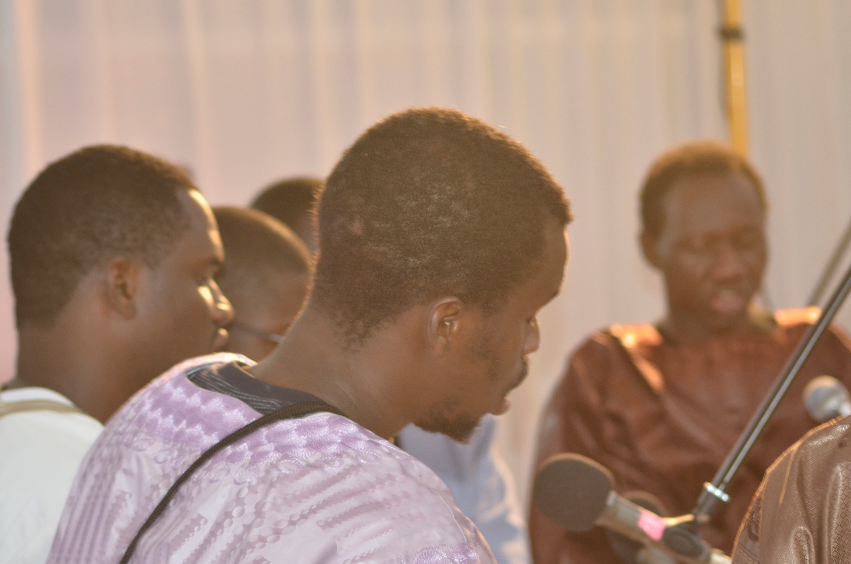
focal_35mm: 136
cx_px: 403
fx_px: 3209
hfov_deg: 15.1
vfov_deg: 10.0
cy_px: 326
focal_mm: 70
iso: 640
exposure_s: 1/50
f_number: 4
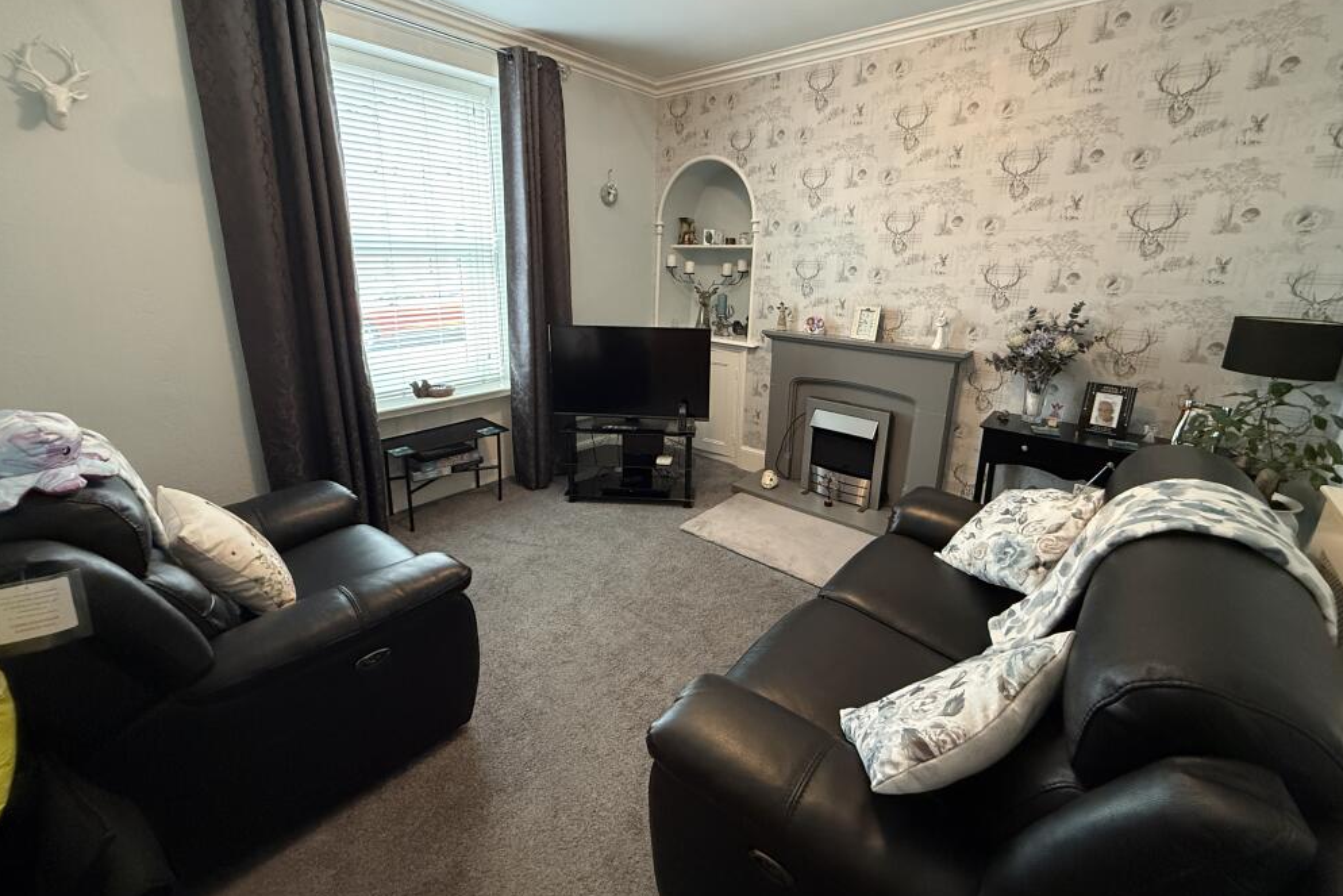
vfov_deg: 77.0
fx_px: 560
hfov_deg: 100.4
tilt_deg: -13.2
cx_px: 684
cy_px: 395
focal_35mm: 15
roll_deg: -1.0
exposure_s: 1/50
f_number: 2.2
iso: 500
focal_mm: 2.22
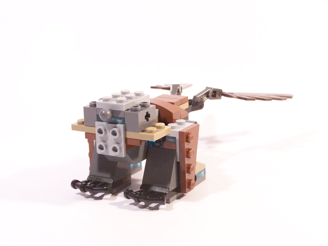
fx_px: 720
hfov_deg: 25.7
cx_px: 163
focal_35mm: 76
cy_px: 123
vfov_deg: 19.4
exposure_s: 1/30
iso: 400
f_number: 3.6
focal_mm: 12.4
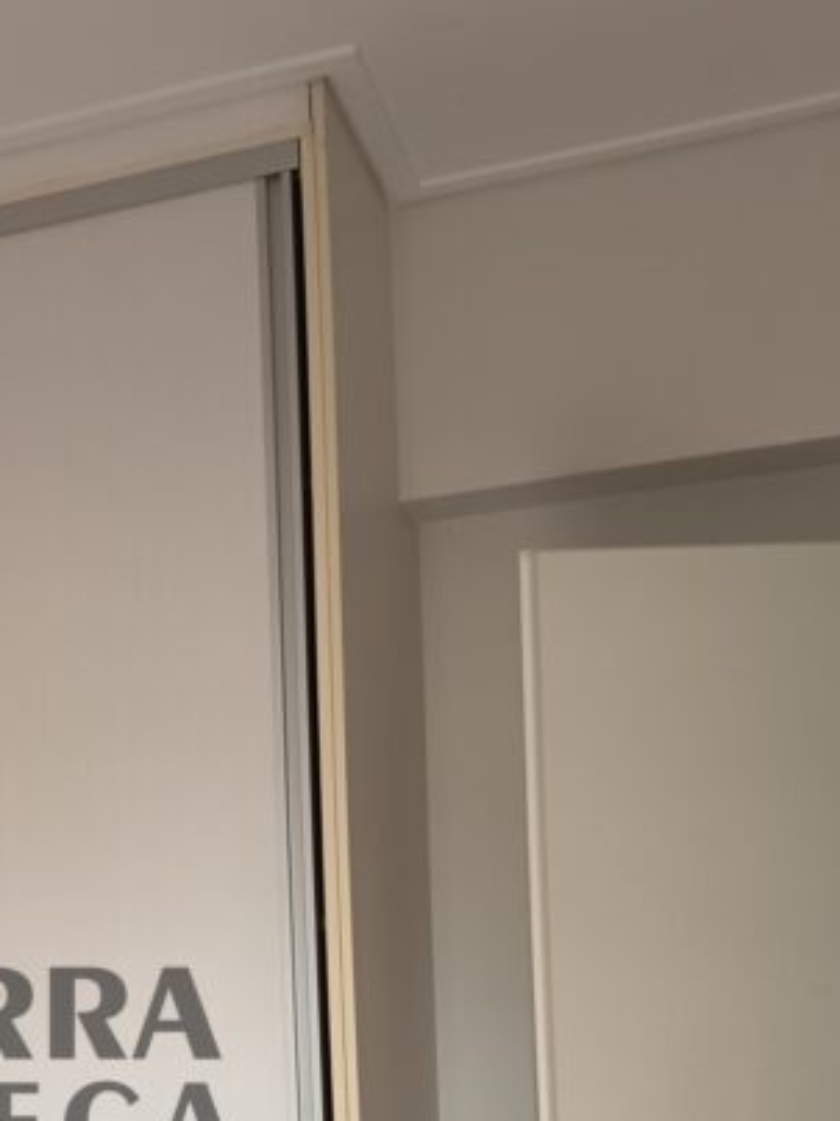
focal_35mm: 61
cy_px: 1090
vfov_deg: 29.8
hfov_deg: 22.7
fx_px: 1975
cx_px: -70
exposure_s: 1/50
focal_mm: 5.27
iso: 326
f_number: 1.7
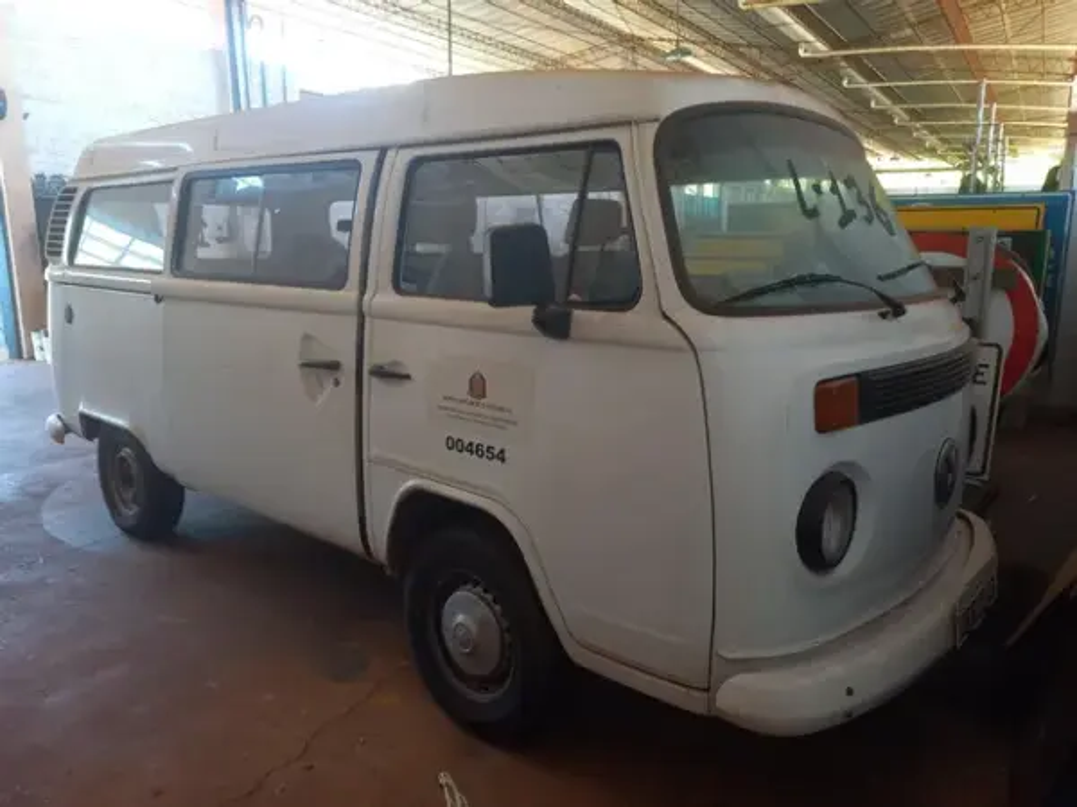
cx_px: 538
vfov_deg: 54.9
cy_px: 404
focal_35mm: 25
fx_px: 778
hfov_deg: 69.4
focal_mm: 4.65
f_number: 1.8
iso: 250
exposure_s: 1/40
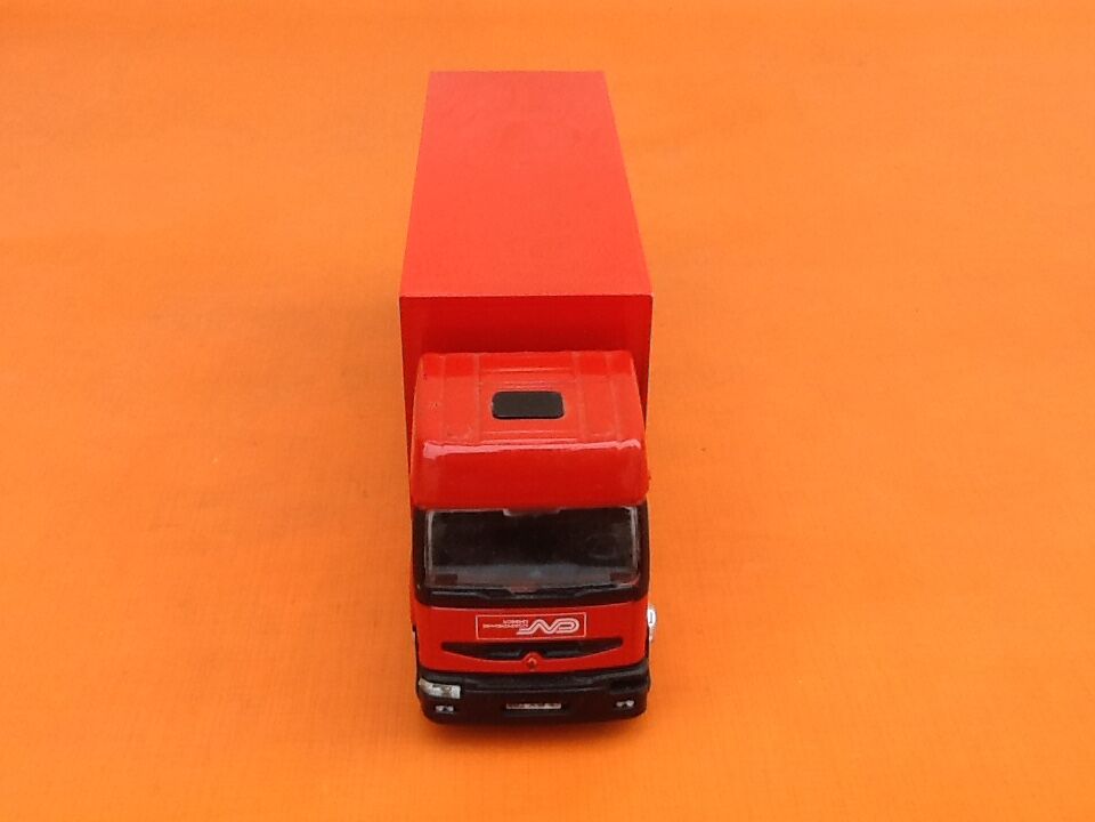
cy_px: 411
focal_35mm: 44
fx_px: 1392
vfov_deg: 32.9
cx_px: 548
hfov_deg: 42.9
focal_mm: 2.03
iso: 40
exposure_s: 1/166
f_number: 2.4
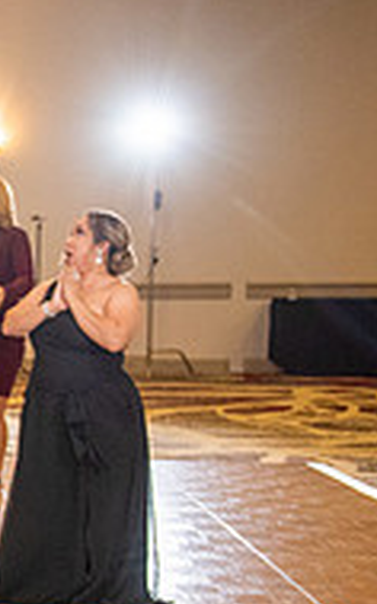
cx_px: -431
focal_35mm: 97
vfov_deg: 21.3
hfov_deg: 11.7
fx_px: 1596
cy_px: 420
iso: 1600
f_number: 2.8
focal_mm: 31
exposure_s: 1/250
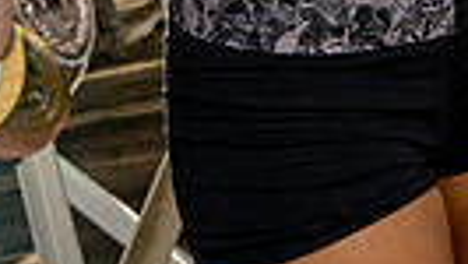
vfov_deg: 7.1
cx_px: 137
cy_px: -419
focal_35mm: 159
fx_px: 1974
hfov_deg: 13.5
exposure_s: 1/125
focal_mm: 45
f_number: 8
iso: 100
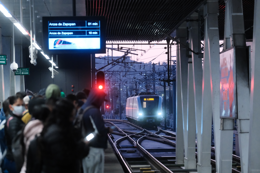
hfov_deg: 9.8
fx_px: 1517
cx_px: 130
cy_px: 86
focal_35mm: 210
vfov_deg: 6.5
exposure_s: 1/160
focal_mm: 140
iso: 6400
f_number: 4
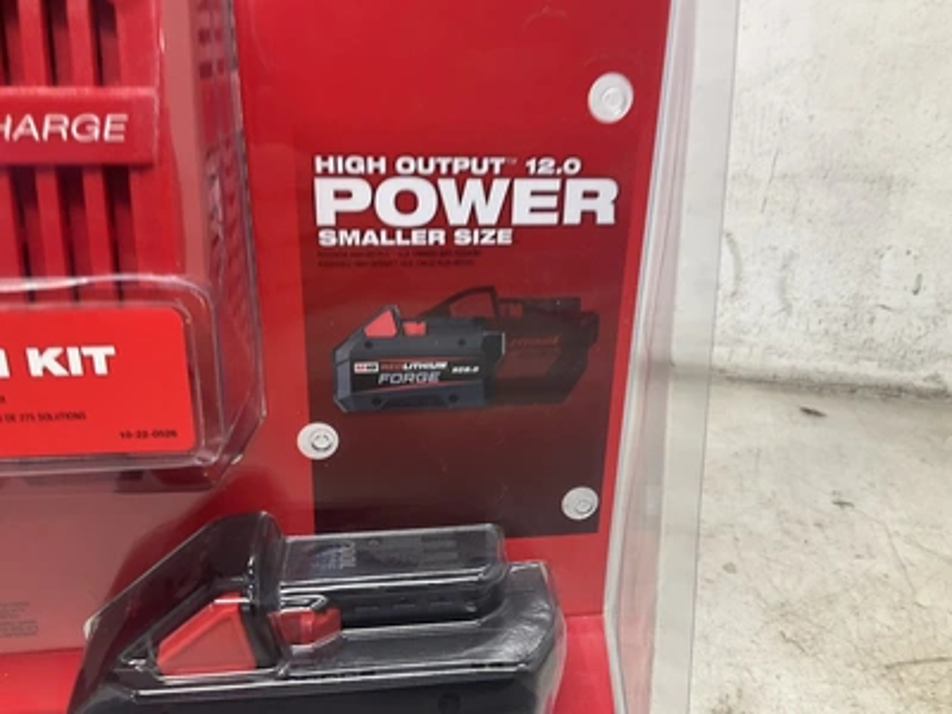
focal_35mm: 29
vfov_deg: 48.2
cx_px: 476
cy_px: 357
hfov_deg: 61.7
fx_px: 798
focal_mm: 3
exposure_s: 1/60
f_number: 1.8
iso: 40
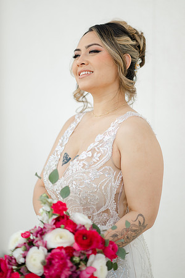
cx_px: 92
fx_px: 655
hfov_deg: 16.1
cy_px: 139
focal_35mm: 85
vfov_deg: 23.9
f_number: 1.8
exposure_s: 1/5000
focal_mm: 85
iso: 80
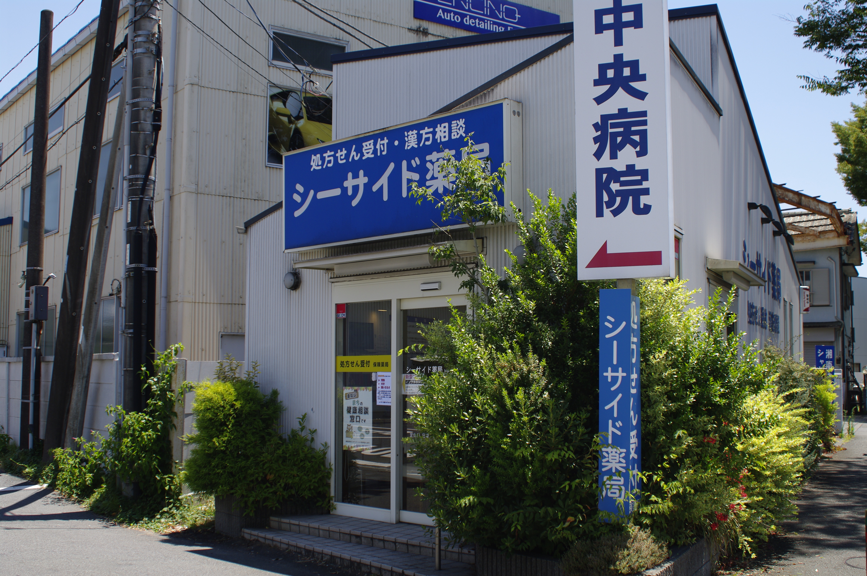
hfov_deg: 46.4
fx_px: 1010
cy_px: 288
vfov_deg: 31.8
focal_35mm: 42
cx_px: 434
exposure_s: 1/350
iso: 100
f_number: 4
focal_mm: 28
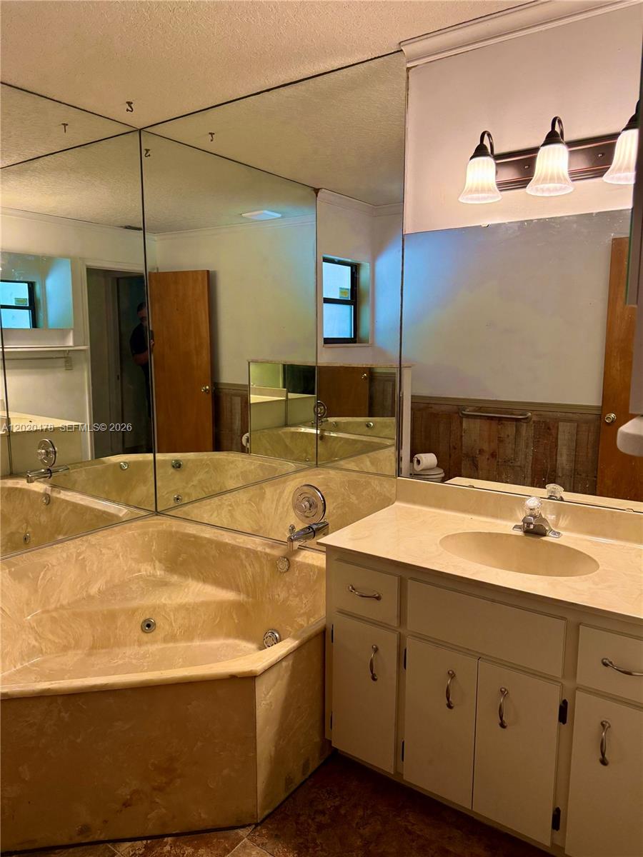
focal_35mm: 24
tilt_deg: -9.2
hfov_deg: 56.8
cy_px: 428
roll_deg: -0.2
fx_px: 594
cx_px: 322
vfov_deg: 71.6
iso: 200
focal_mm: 6.76
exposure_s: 1/120
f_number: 1.78
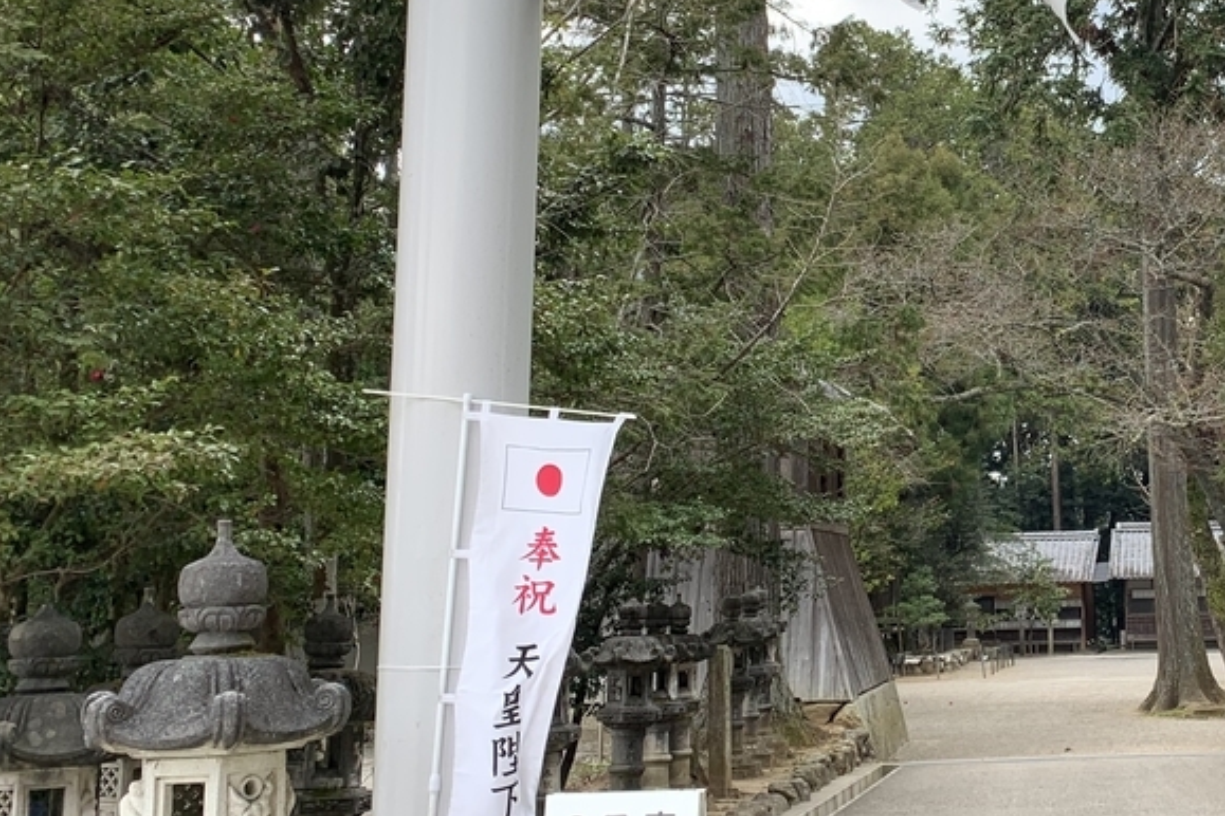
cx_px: 1149
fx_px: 1905
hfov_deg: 33.4
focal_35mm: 56
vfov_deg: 24.1
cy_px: 298
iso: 25
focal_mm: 4.25
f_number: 1.8
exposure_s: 1/392
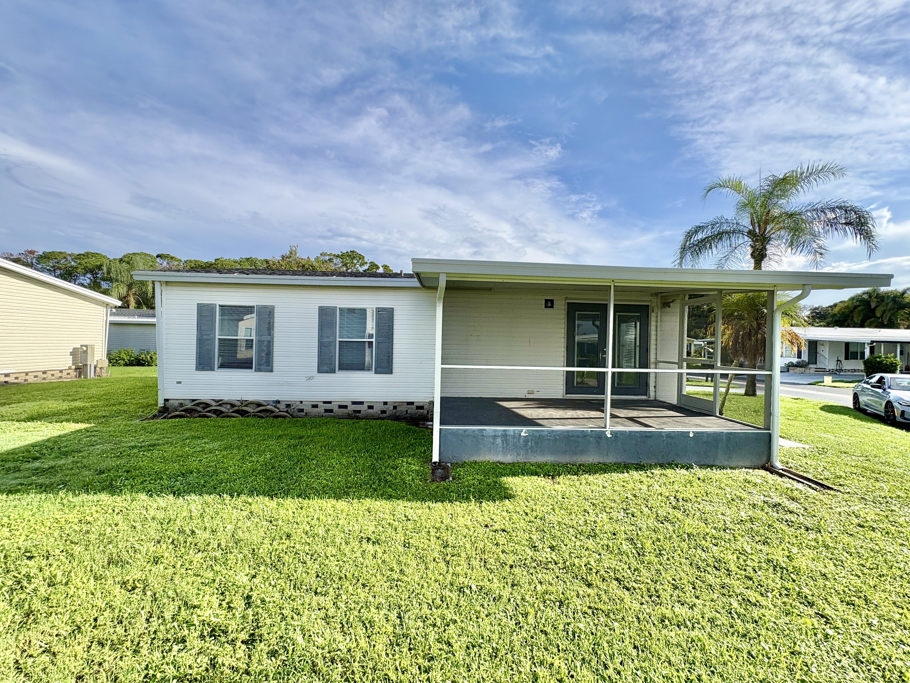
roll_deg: -0.3
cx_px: 455
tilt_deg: +0.6
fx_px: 368
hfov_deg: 102.1
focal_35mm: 14
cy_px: 342
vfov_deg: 85.7
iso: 50
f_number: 2.2
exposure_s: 1/1477
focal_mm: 2.22
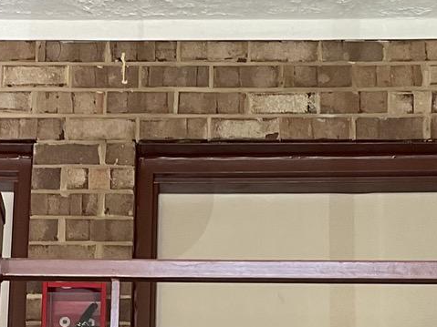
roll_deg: -1.4
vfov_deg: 11.5
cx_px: 46
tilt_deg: +11.2
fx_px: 1565
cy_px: 457
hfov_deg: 15.7
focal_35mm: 124
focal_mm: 3
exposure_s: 1/50
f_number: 1.8
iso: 50
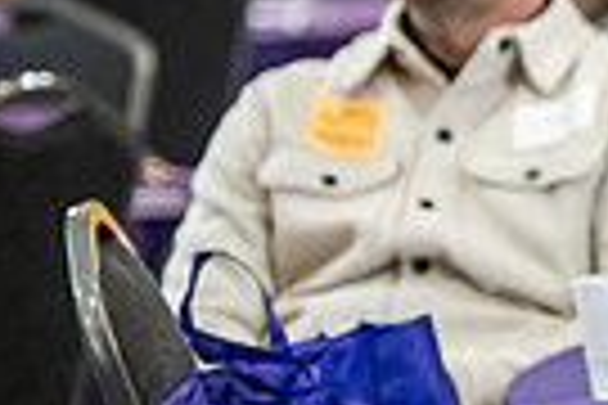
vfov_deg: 2.5
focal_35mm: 560
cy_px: 133
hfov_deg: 3.7
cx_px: 1135
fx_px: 9457
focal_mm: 130
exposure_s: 1/200
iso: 2500
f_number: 3.2
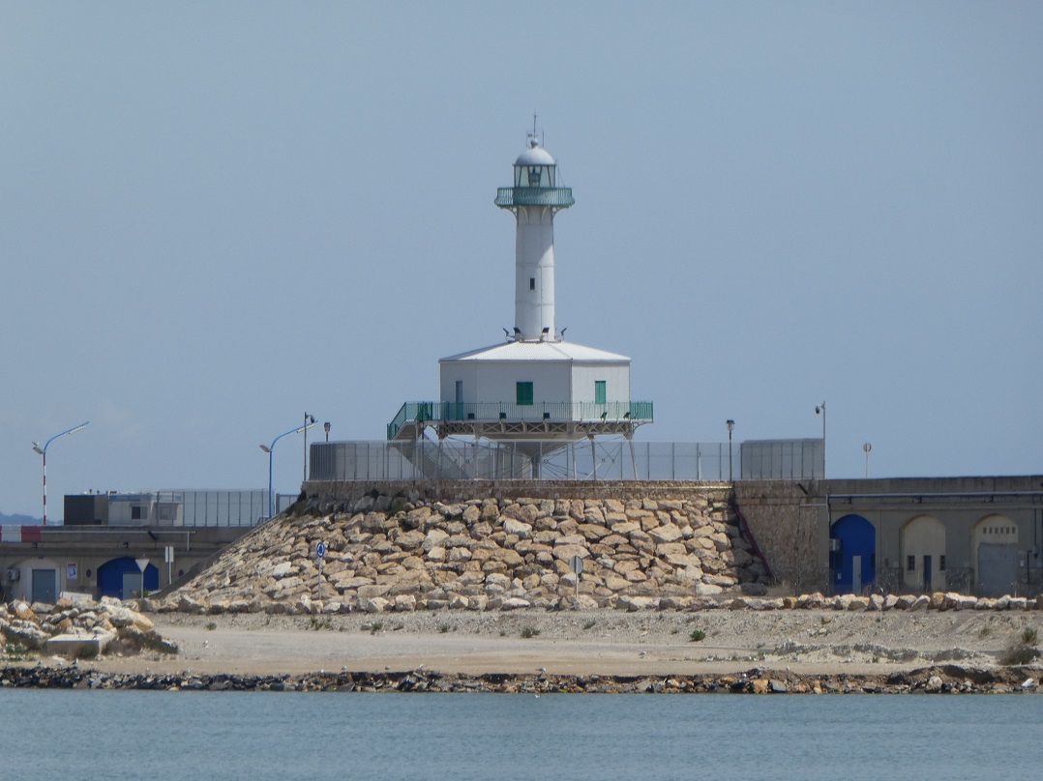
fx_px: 11236
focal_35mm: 373
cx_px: 522
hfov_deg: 5.3
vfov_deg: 4.0
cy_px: 390
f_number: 6
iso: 80
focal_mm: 66.8
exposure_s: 1/500
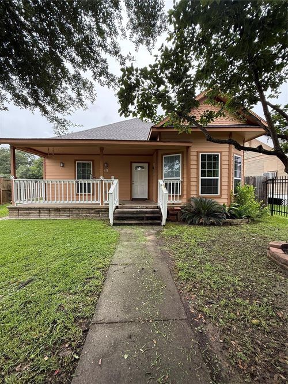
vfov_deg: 102.1
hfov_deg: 85.7
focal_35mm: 14
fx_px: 155
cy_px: 192
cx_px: 144
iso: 64
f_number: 2.2
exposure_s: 1/291
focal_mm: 2.22
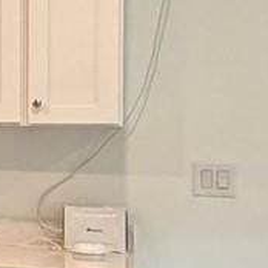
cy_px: 122
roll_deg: +0.8
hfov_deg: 10.8
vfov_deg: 15.3
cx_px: -516
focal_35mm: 114
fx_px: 999
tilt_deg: -0.8
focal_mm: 2.22
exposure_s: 1/120
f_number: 2.2
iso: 250
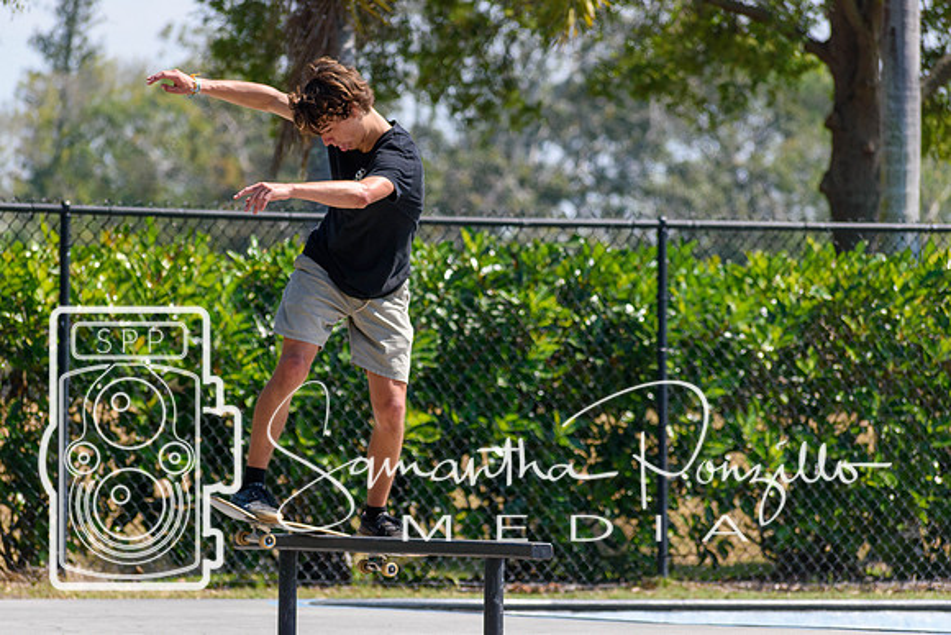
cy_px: 318
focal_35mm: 278
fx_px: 7332
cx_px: 476
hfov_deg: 7.4
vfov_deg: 5.0
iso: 400
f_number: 5.3
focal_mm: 185
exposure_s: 1/2000
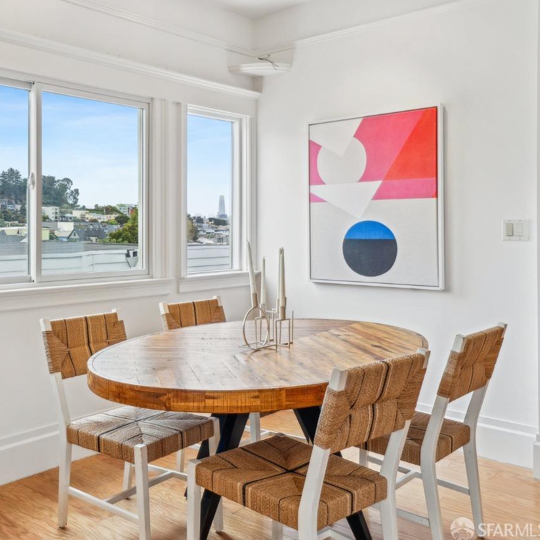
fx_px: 635
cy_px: 226
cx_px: 74
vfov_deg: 45.9
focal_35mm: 36
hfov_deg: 42.9
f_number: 11
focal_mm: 24
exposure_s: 1/40
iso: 200
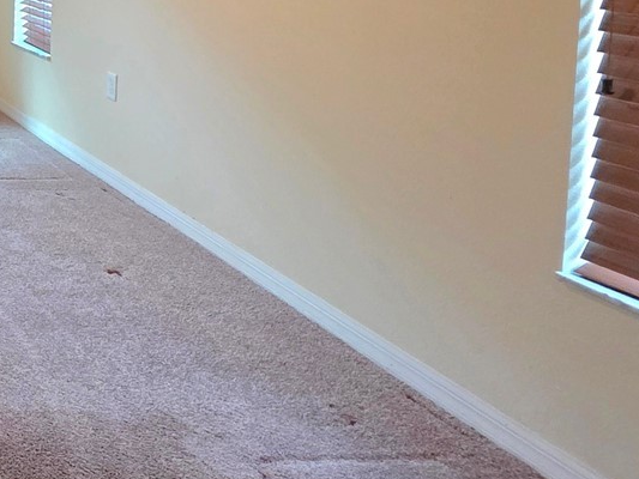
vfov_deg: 32.3
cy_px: -50
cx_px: -293
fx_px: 720
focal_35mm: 39
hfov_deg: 30.2
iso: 500
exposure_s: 1/60.2
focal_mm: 2.2
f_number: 1.9
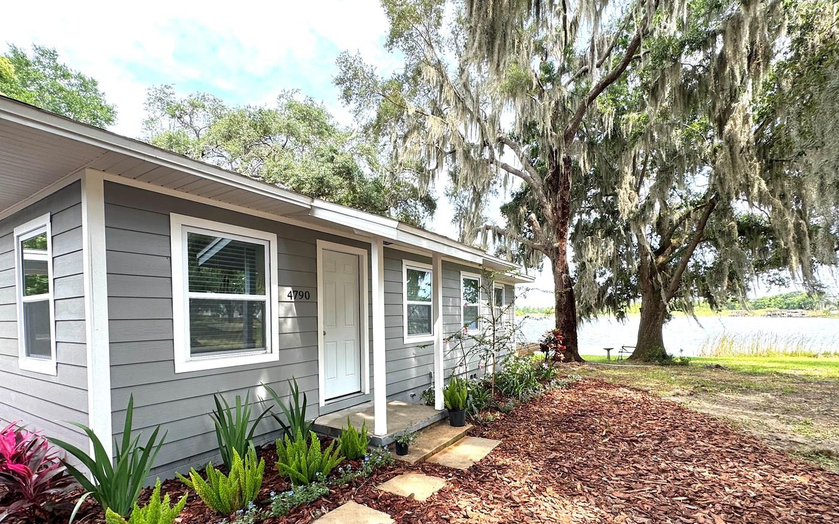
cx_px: 432
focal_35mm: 17
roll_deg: +0.8
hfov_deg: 94.3
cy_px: 324
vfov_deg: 67.1
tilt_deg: -1.6
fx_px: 389
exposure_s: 1/255
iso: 40
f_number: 2.2
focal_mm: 2.22
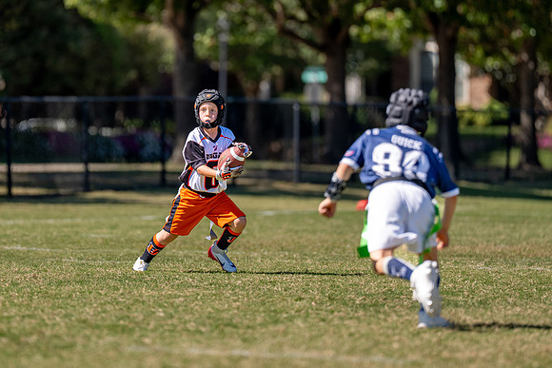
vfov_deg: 4.0
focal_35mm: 341
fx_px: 5232
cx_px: 224
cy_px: 128
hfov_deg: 6.0
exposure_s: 1/2500
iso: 160
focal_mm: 200
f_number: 2.8
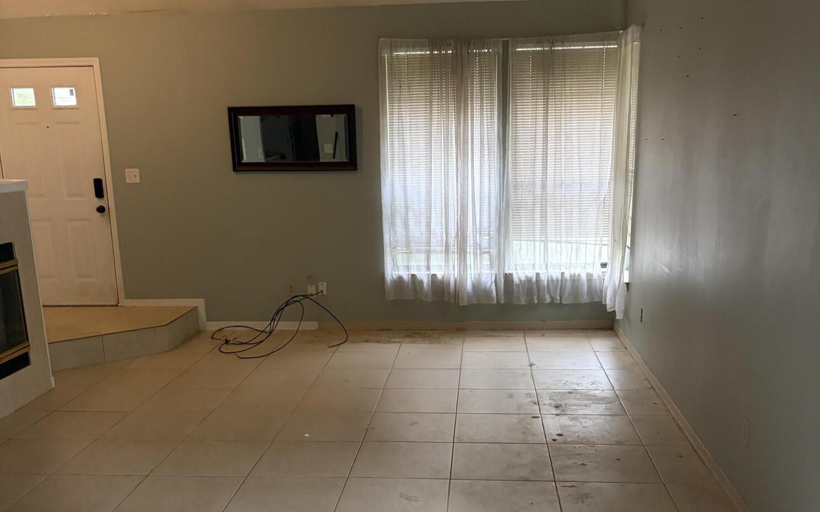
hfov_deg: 52.8
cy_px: 352
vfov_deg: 34.0
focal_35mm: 37
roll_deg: +2.4
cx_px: 409
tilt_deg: -15.2
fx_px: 827
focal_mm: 5.96
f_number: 1.6
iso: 320
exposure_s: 1/60
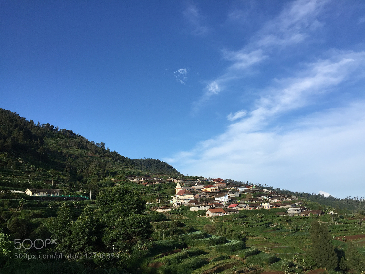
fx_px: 306
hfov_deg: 61.7
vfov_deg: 48.2
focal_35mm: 29
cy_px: 137
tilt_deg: +14.1
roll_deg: +3.2
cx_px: 182
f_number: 2.2
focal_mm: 4.15
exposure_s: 1/2083
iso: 32
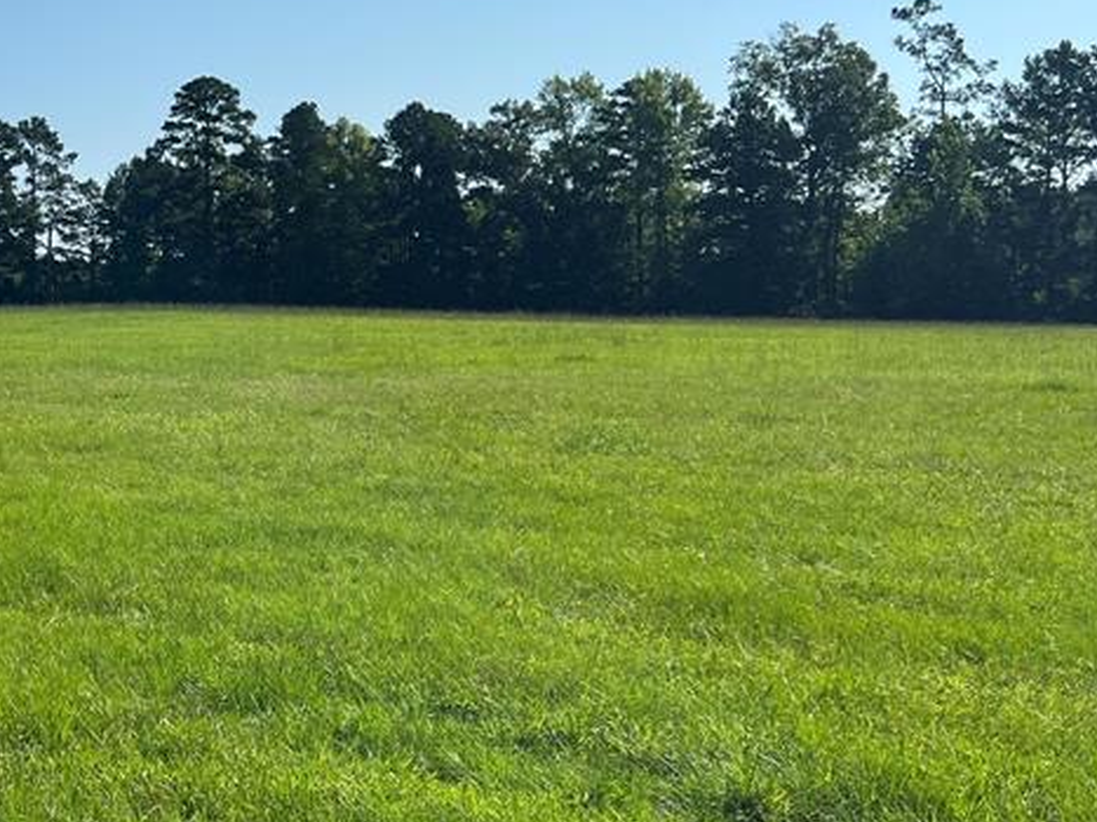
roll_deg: +0.8
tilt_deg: -3.5
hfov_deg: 31.5
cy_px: 376
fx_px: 1806
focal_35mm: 57
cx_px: 26
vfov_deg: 25.6
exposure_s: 1/6579
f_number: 1.5
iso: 50
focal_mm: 5.7
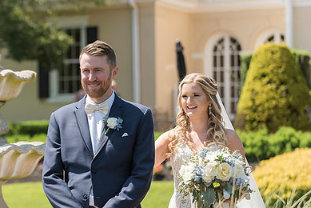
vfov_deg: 9.4
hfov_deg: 14.0
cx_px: 109
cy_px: 115
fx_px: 1262
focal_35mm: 146
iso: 200
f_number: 3.5
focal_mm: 98
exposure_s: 1/1250
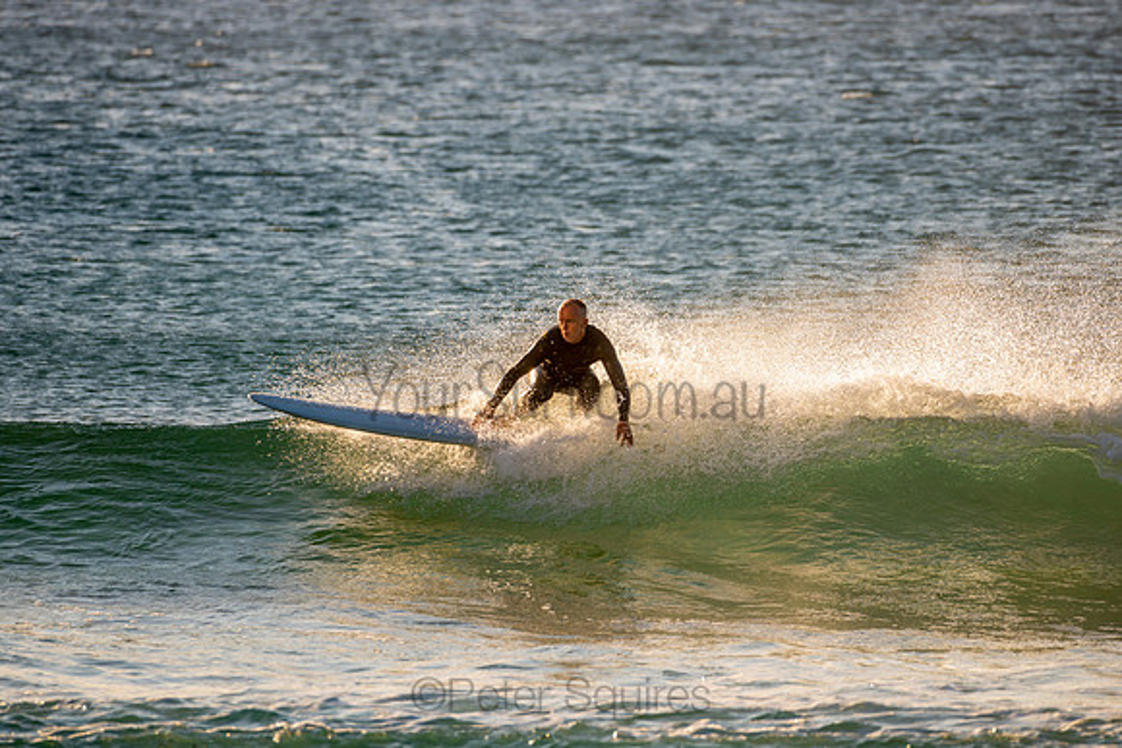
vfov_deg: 2.6
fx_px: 16404
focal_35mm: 526
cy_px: 374
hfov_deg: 3.9
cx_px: 561
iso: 64
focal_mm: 500
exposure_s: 1/400
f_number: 7.1
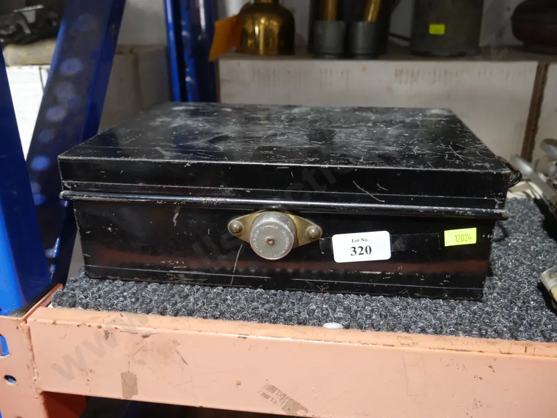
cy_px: 209
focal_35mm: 30
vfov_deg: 46.8
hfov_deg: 60.0
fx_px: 483
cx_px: 278
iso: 800
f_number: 3.6
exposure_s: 1/60
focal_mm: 15
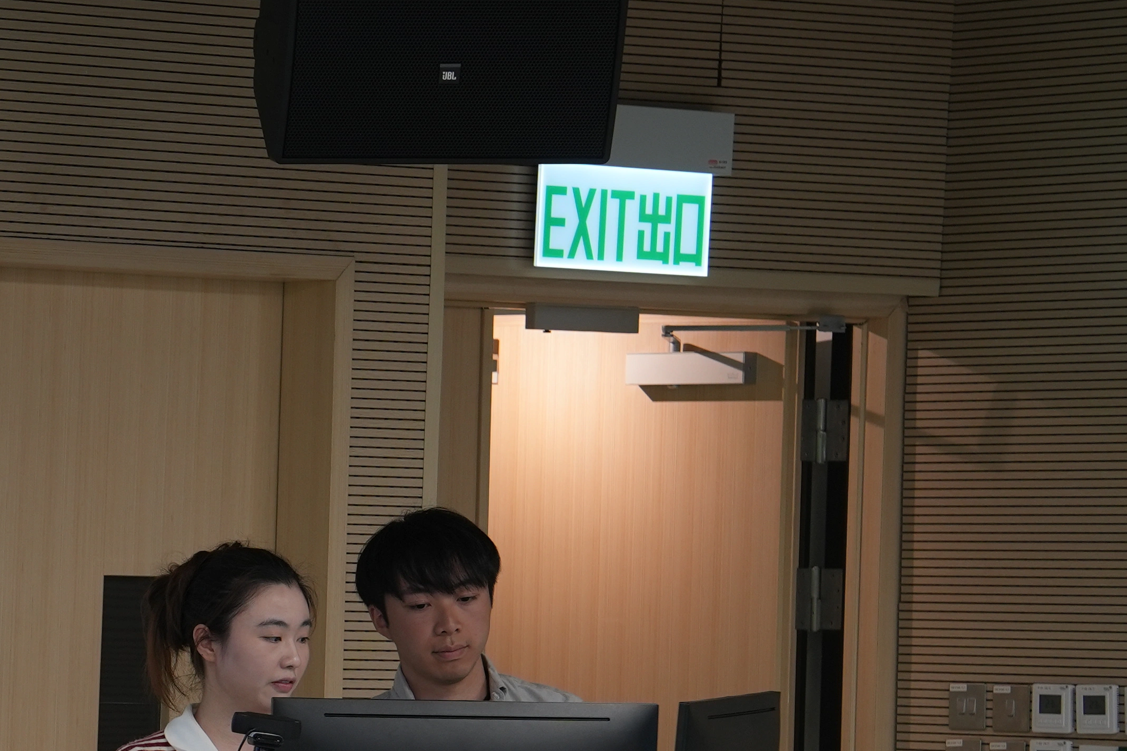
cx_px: -614
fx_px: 7168
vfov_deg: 6.0
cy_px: 751
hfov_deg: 8.8
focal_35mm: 229
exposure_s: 1/50
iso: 320
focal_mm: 70
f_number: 4
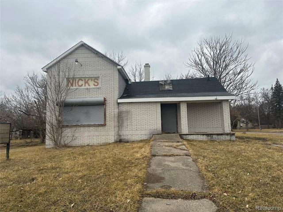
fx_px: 196
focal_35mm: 24
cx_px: 142
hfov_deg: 71.6
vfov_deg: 56.8
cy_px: 106
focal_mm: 6.86
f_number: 1.78
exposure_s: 1/836
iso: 80
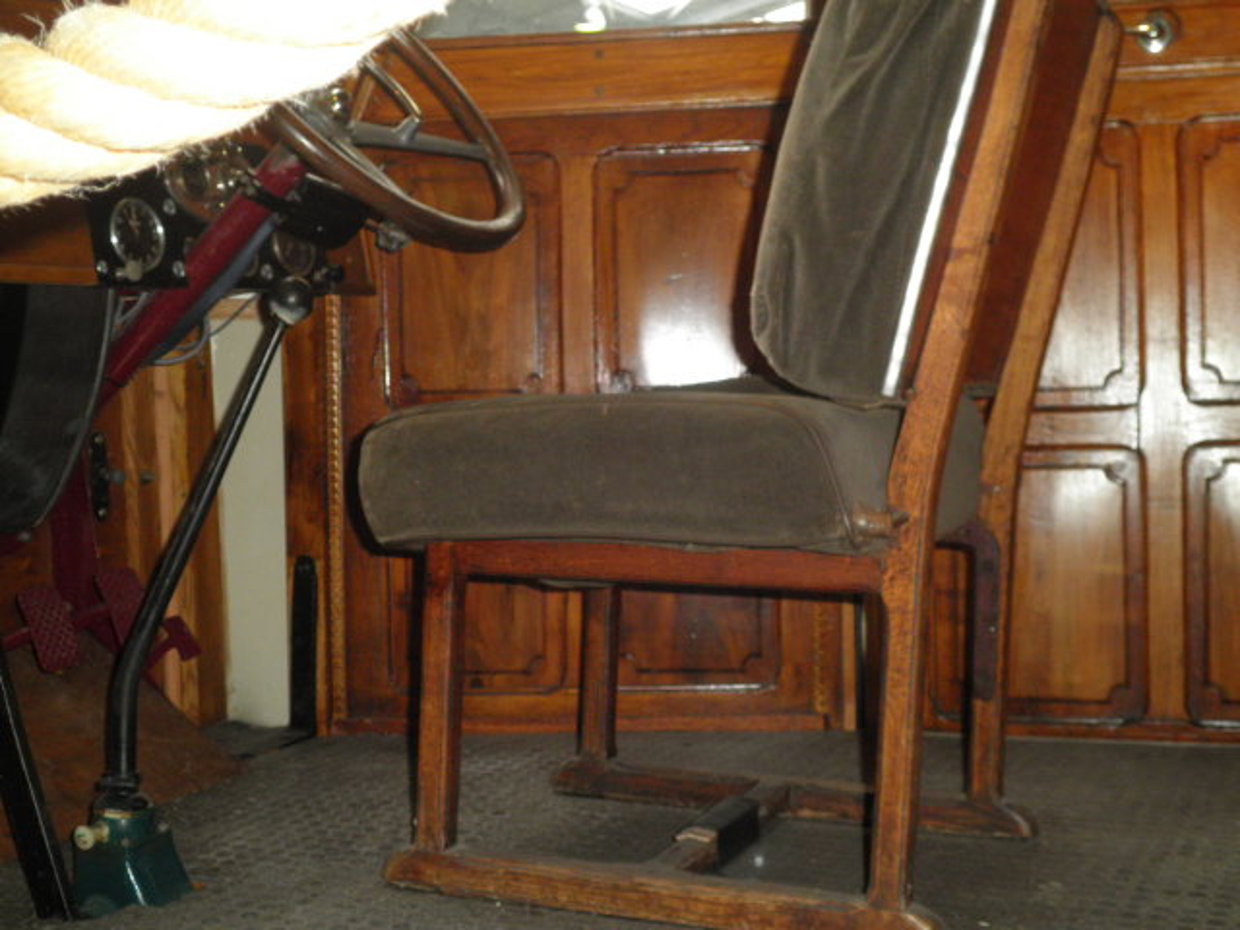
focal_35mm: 47
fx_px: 1684
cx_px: 620
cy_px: 465
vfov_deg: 30.9
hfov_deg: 40.4
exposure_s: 1/60
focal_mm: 8.3
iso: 160
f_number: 3.4
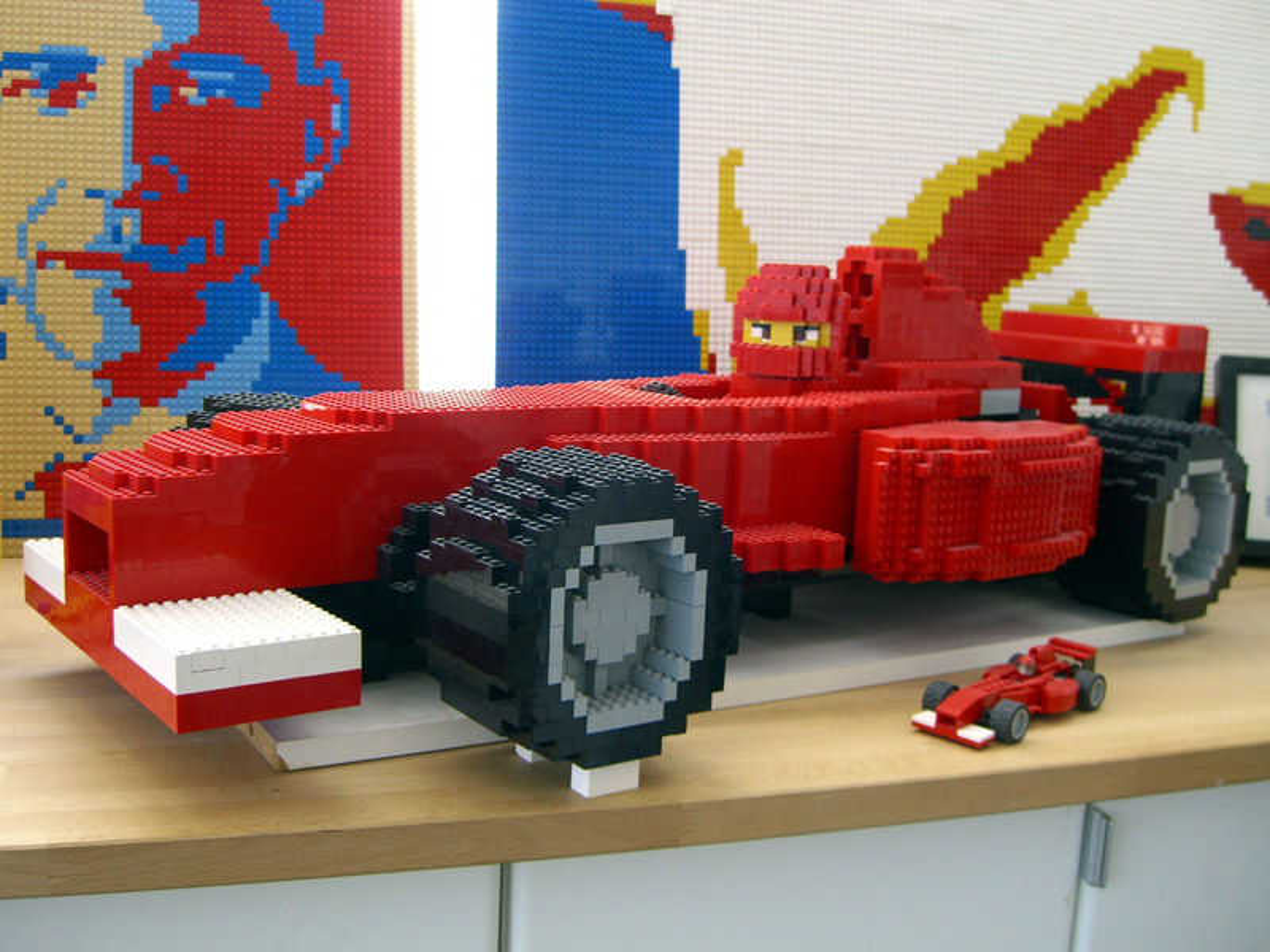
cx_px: 635
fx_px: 1394
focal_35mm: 38
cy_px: 476
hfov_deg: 49.0
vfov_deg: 37.7
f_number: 2.8
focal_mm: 7.9
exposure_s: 1/30
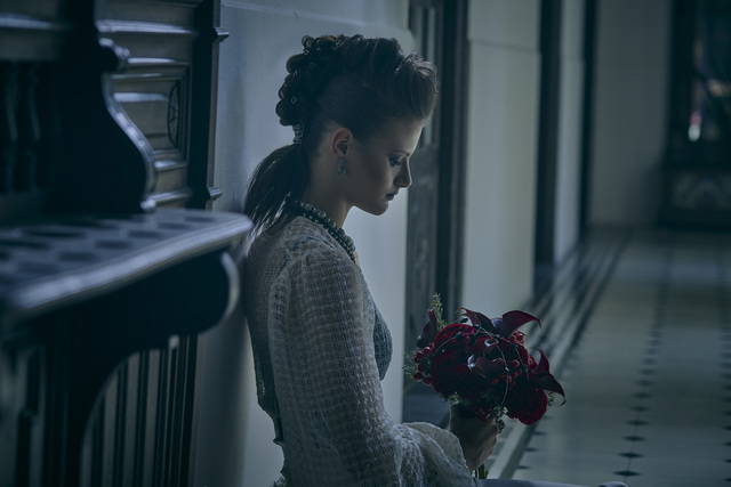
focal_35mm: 105
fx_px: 2132
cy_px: 244
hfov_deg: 19.5
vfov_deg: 13.0
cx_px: 366
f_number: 4.5
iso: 500
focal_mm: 105
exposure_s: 1/200
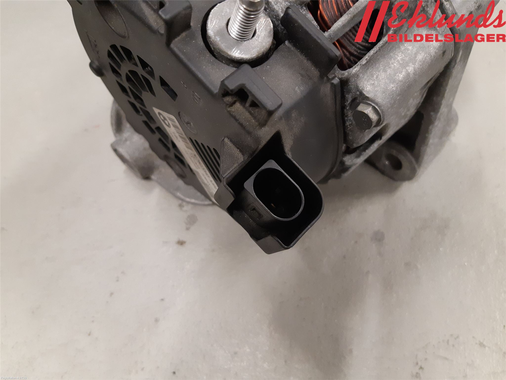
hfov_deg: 67.3
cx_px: 253
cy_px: 190
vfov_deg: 53.1
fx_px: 380
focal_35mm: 26
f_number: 1.7
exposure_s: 1/50
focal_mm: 3.93
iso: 250
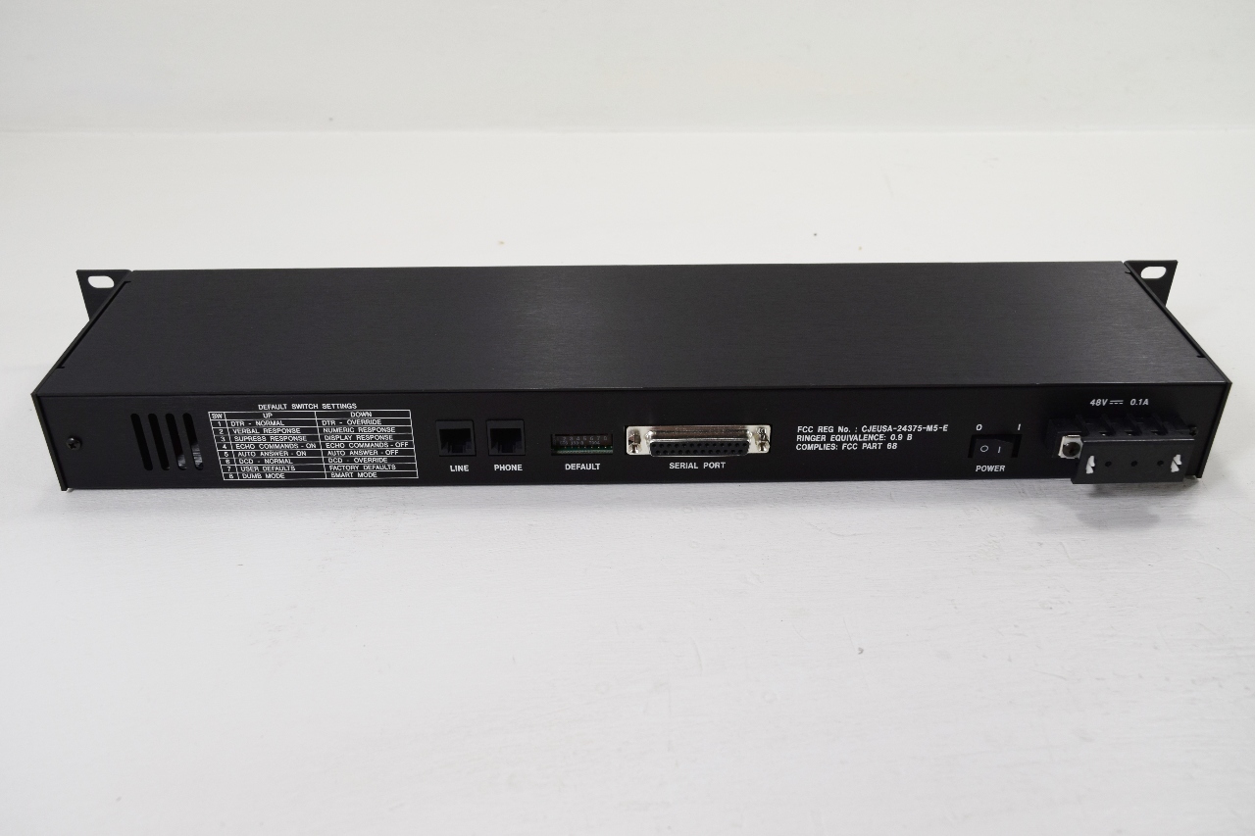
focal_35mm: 34
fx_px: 1202
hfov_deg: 55.1
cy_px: 418
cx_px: 628
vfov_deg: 38.4
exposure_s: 1/200
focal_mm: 23
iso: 400
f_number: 7.1
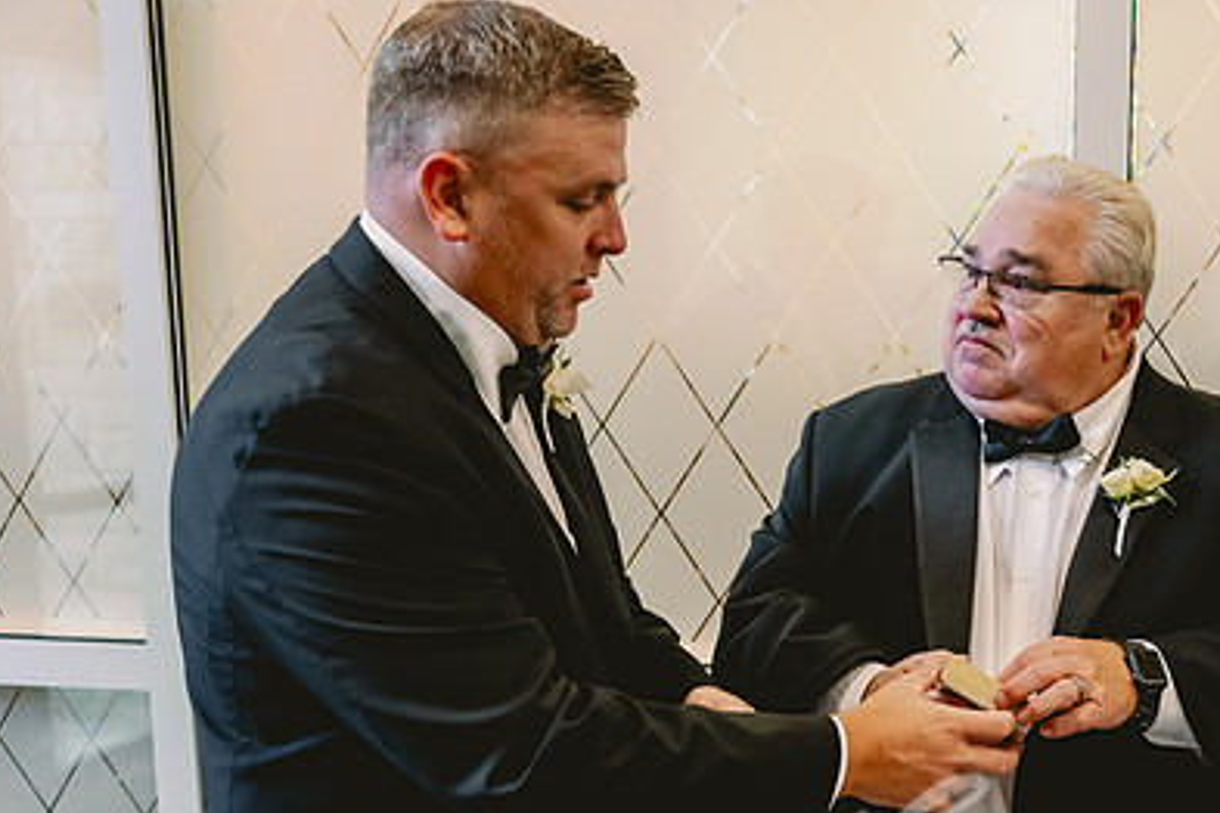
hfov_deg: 40.6
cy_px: 597
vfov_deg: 27.7
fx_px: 1627
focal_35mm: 48
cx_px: 810
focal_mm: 32.5
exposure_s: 1/400
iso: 2000
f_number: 2.8
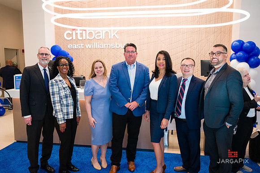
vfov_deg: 45.0
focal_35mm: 29
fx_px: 209
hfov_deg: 63.8
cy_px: 86
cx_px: 130
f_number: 4
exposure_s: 1/200
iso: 800
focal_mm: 28
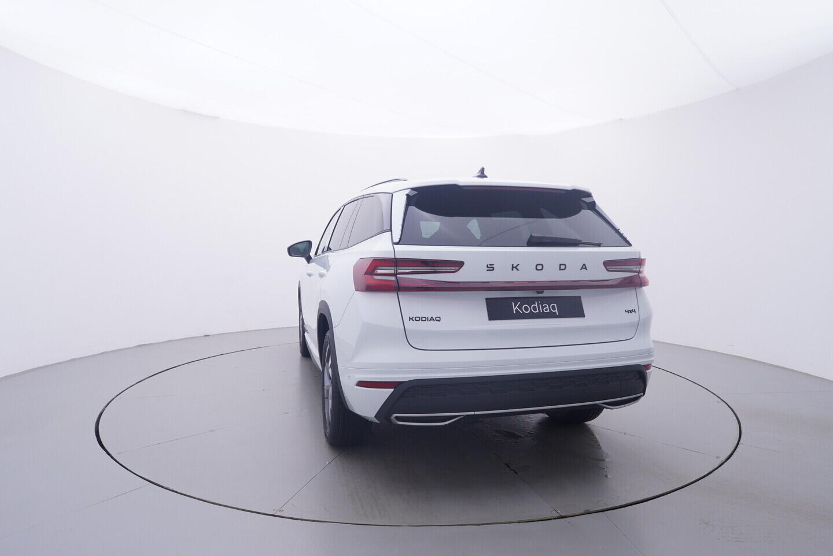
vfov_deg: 56.2
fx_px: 521
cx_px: 416
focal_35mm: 22
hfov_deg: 77.3
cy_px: 278
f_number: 5
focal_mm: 15
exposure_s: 1/80
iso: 200
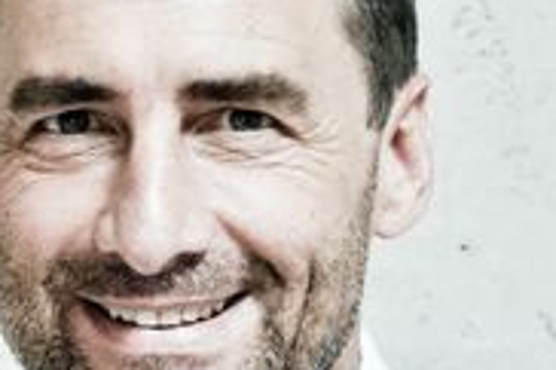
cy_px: 242
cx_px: -27
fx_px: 3395
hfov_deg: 9.3
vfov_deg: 6.2
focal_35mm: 220
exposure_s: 1/160
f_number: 5
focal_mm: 52
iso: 1250
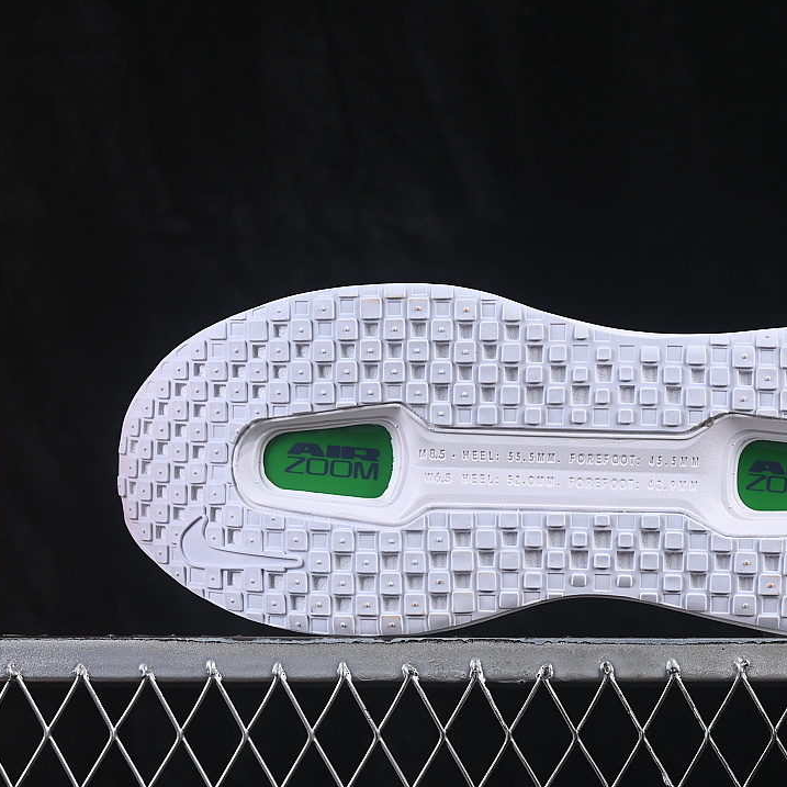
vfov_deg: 18.1
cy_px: 393
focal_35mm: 96
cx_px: 547
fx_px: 2469
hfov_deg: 18.0
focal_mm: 50
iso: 160
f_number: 8
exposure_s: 1/80
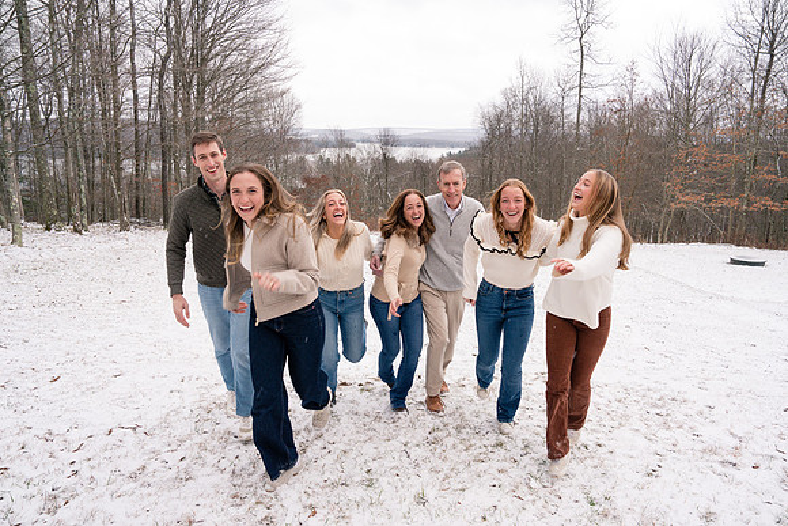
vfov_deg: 53.2
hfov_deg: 73.7
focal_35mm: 24
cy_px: 263
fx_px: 525
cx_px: 394
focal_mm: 24
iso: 400
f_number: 6.3
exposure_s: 1/250
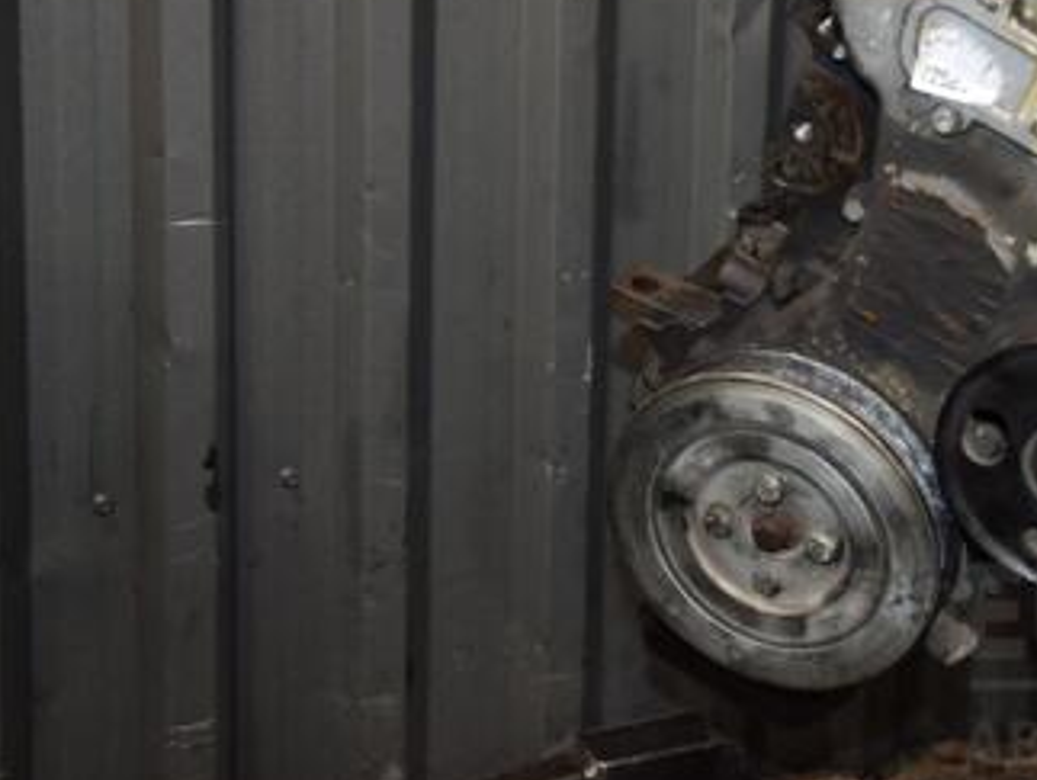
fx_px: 2006
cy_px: 183
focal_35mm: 67
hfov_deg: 28.1
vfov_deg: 21.8
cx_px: 902
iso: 800
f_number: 5
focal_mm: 25
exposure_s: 1/60
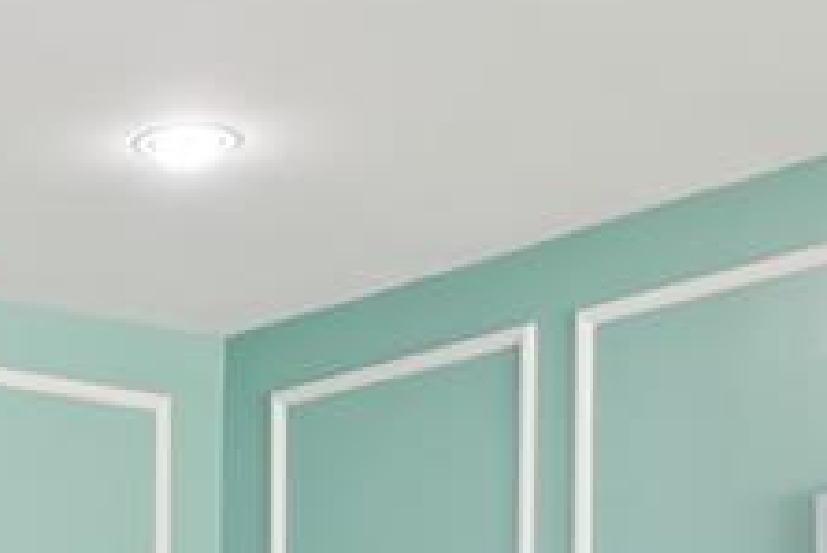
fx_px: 2322
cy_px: 972
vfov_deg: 12.5
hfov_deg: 18.8
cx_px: -230
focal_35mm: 101
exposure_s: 1/20
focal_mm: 15
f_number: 8
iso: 500
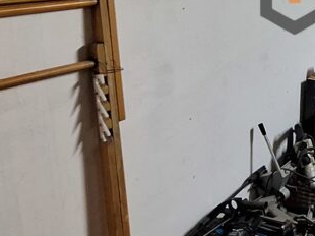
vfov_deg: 31.0
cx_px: 408
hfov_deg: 32.8
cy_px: -2
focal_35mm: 43
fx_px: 391
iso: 250
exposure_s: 1/25
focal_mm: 1.74
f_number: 2.2
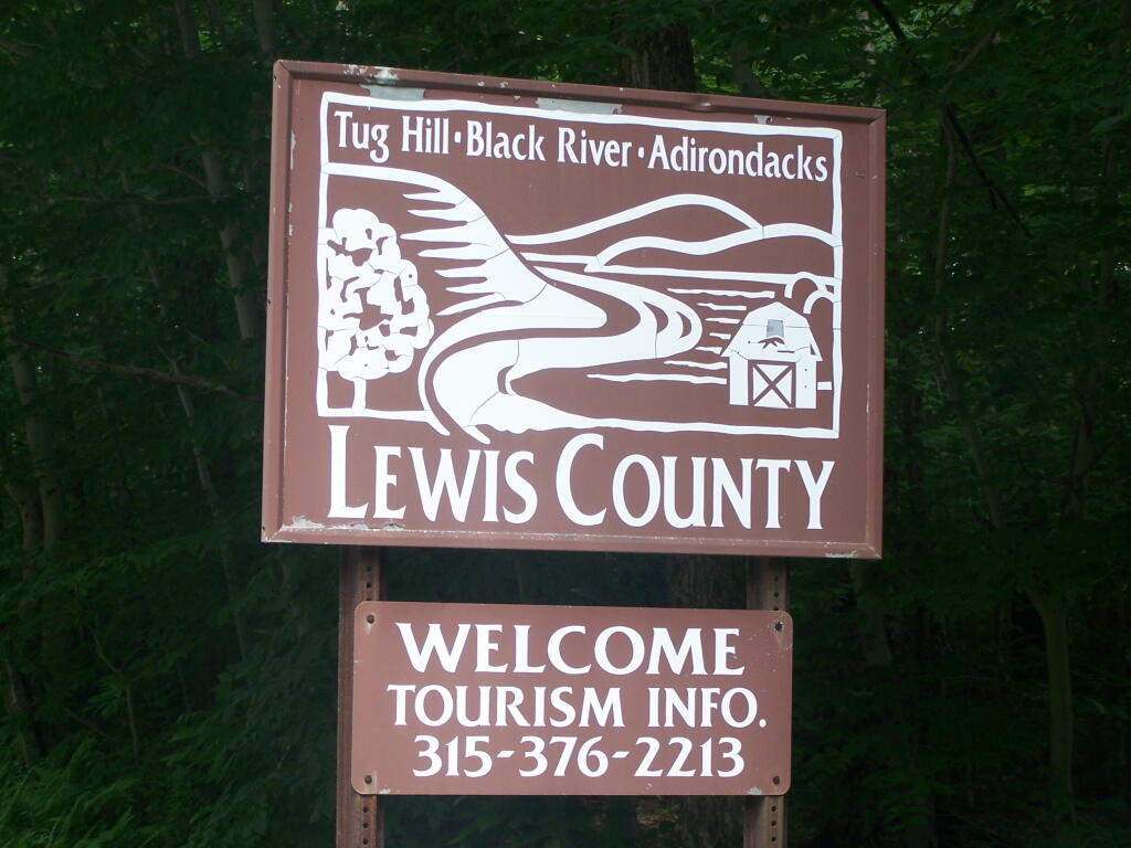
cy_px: 424
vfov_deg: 15.7
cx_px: 566
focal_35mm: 94
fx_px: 3071
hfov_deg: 20.9
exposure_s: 1/100
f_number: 3.2
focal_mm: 15.6
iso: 80
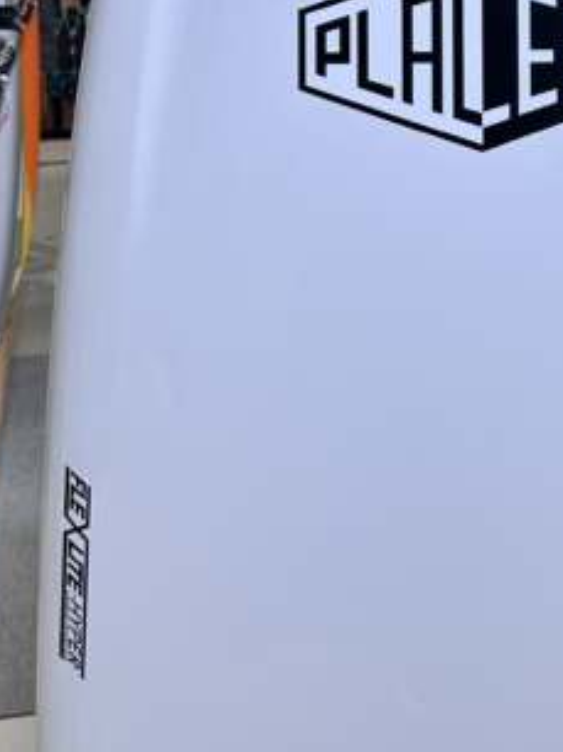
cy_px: -84
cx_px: 474
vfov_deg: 26.3
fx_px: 1477
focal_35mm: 68
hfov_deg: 21.2
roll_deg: -0.1
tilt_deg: -0.6
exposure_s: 1/120
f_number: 1.5
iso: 32
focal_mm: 5.7
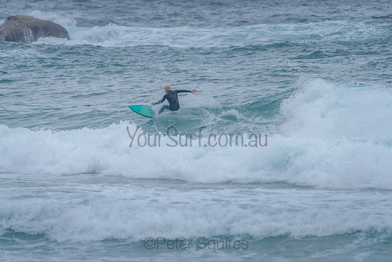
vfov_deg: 2.2
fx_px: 6674
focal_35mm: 613
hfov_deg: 3.4
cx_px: 197
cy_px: 102
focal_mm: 500
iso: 400
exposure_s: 1/1250
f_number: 5.6
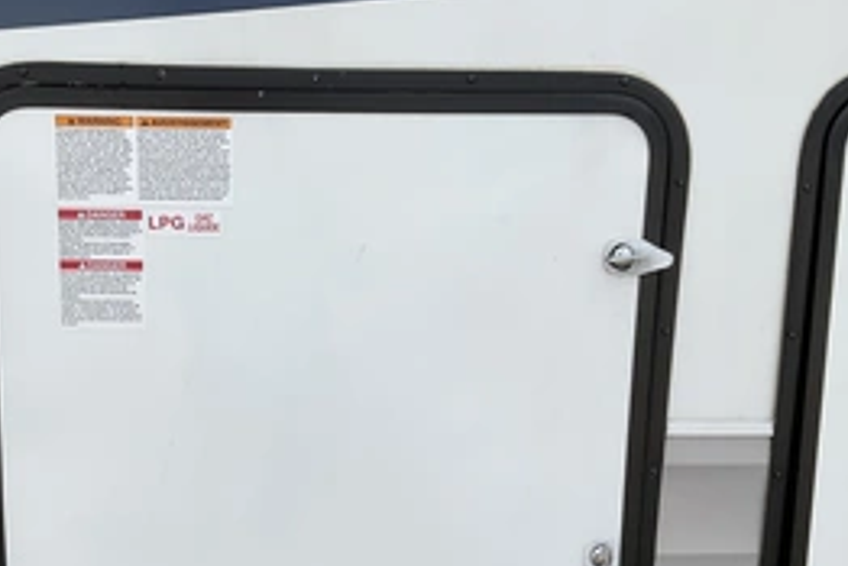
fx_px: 1084
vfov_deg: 29.1
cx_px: 285
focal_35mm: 46
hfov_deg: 42.2
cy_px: 375
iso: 25
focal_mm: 3
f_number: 1.8
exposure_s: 1/1786
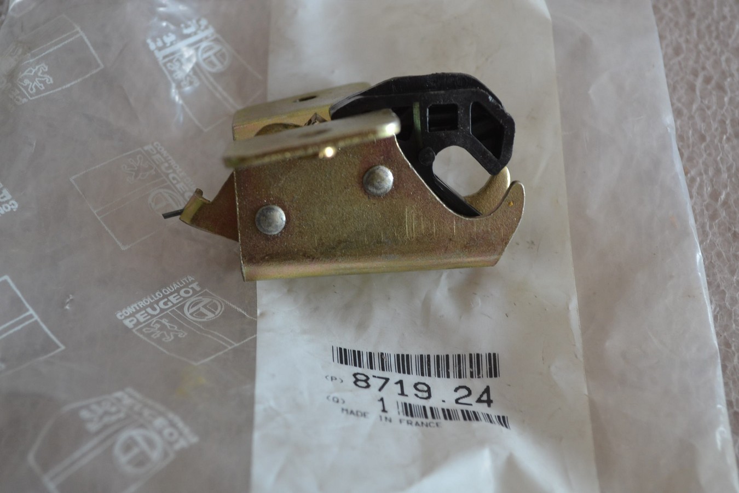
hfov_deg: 35.1
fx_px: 1170
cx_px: 370
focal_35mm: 57
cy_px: 246
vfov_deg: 23.8
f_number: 5
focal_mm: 38
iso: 640
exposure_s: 1/60
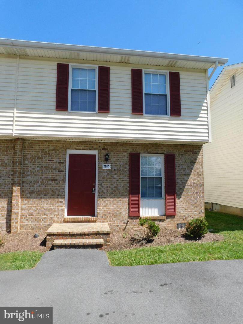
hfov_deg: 58.9
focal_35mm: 23
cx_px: 122
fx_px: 215
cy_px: 162
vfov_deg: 73.9
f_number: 3
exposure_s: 1/1250
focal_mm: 4
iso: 125
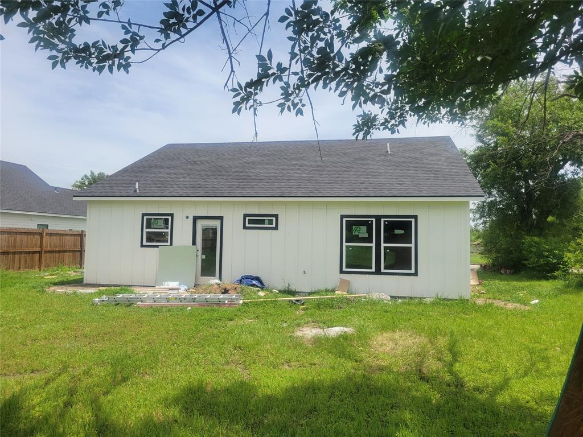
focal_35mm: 26
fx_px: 438
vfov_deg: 53.1
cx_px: 292
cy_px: 218
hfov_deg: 67.3
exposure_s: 1/2874
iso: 40
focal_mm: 5.4
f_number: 1.8
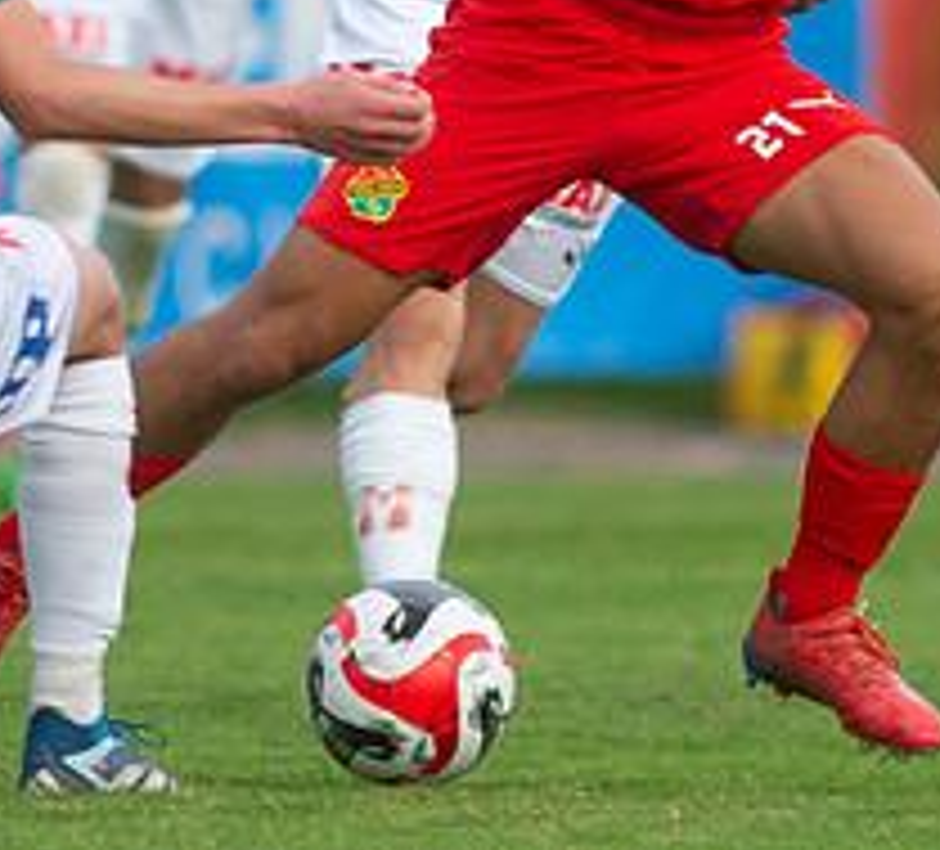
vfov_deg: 0.9
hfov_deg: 1.0
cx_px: 346
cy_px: 195
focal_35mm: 1769
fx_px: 51813
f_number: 4
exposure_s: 1/1250
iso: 320
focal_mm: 420
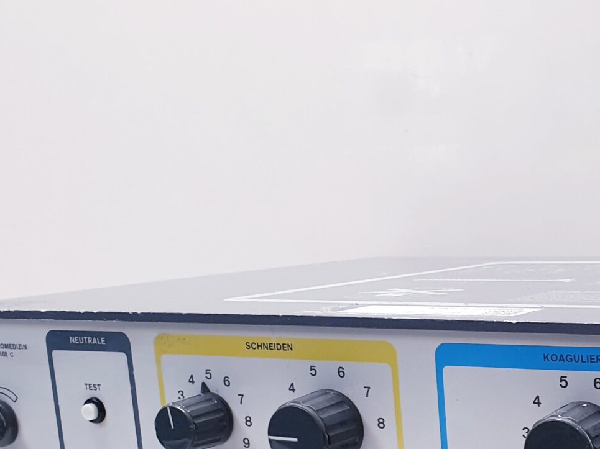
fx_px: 1196
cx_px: 556
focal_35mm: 69
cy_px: 467
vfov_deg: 20.5
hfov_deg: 27.1
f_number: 2.4
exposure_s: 1/50
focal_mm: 4.3
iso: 80
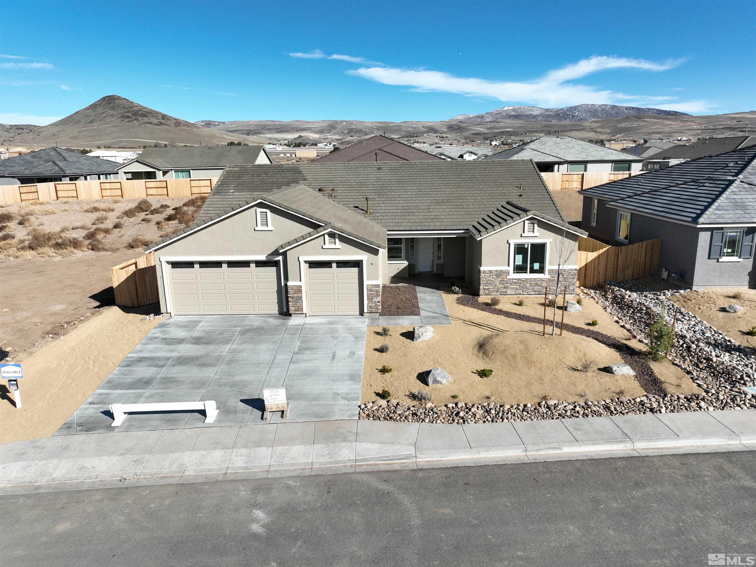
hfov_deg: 71.6
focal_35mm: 24
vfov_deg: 56.8
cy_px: 284
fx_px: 524
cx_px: 378
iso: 100
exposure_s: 1/1600
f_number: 2.8
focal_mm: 12.29
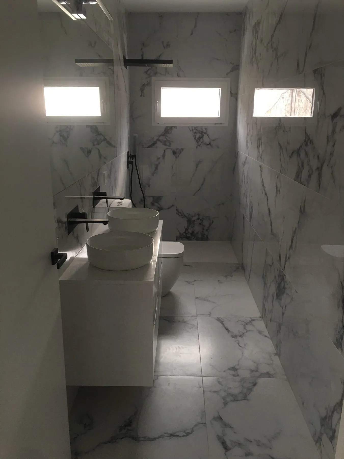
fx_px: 384
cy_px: 230
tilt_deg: -14.2
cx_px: 172
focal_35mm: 29
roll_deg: -1.2
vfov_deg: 61.7
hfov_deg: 48.2
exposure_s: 1/17
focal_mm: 4.15
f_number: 2.2
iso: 40
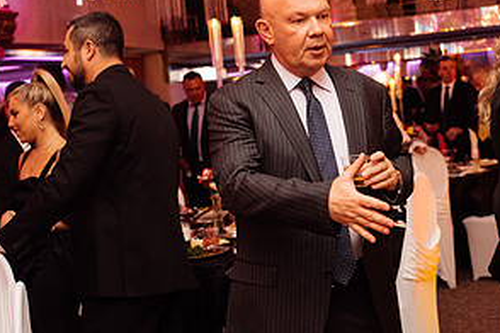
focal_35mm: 69
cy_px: 145
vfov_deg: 19.7
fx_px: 958
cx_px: 335
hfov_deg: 29.0
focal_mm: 35
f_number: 3.2
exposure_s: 1/200
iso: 2500
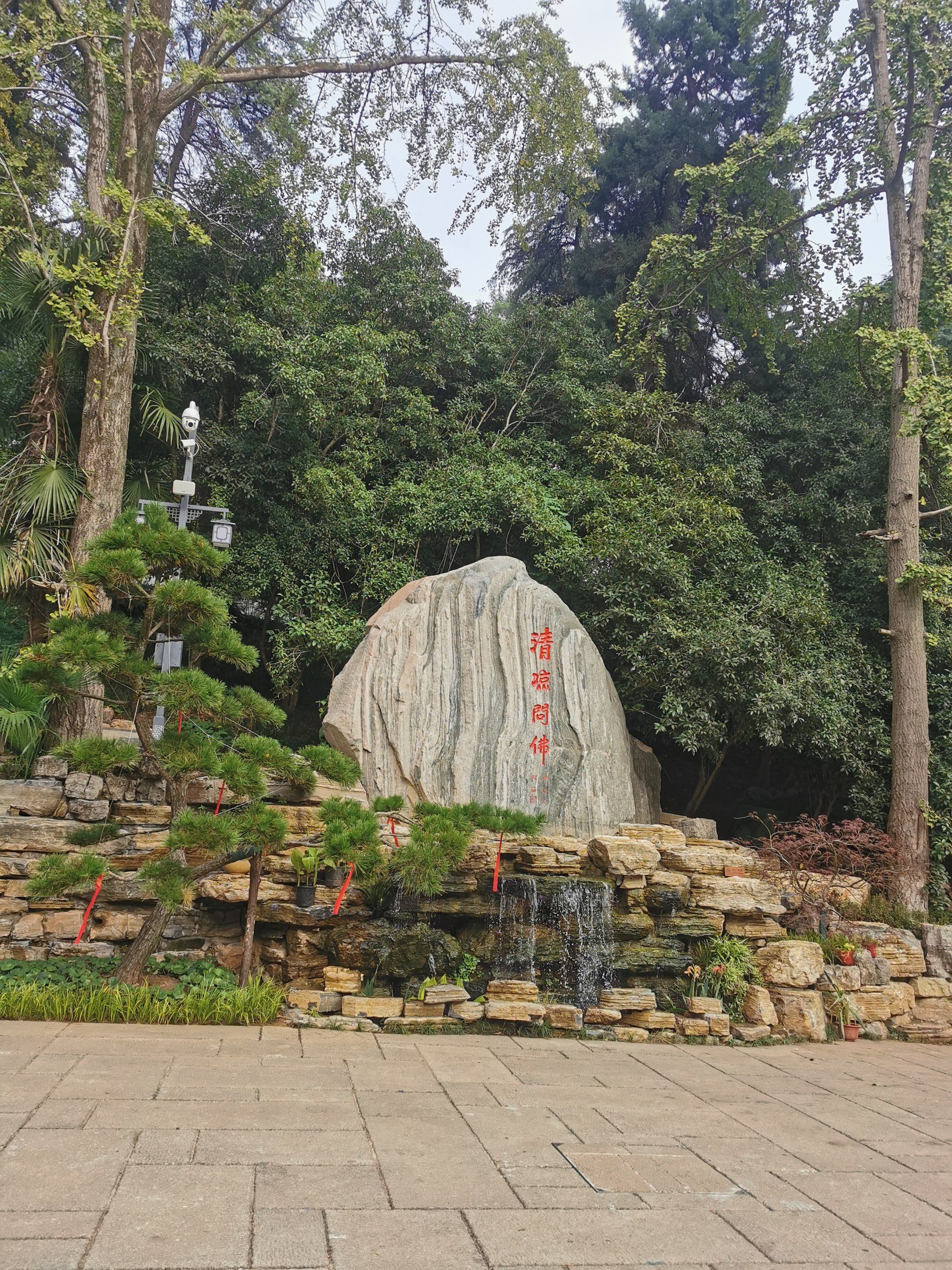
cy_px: 635
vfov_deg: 65.3
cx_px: 476
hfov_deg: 51.4
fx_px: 990
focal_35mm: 27
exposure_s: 1/1429
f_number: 1.6
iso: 50
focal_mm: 5.56
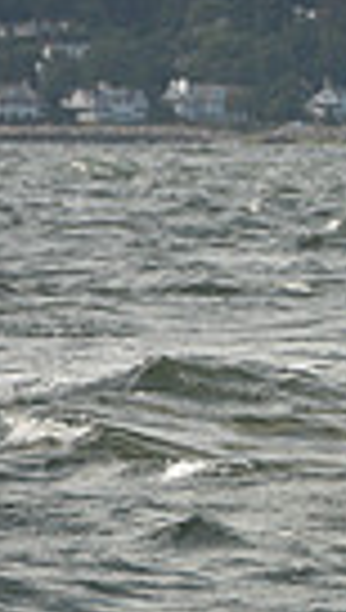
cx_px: 1249
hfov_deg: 1.4
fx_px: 14477
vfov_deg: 2.4
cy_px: 97
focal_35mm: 892
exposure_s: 1/800
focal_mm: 200
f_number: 8
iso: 250
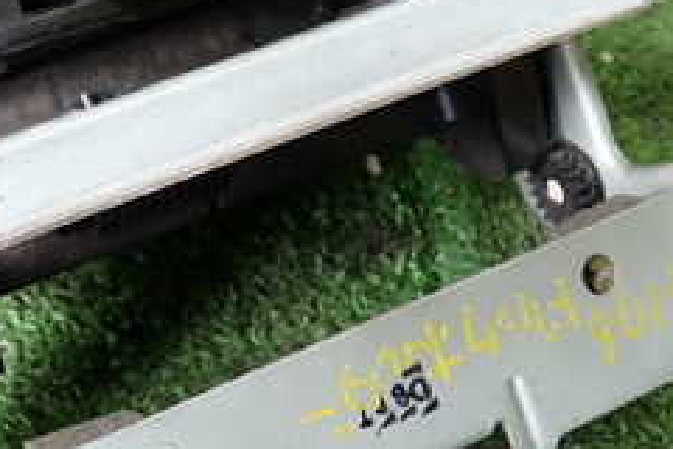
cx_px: 177
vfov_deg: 17.4
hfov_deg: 25.7
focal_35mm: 78
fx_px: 1458
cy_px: 98
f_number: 2.3
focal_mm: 5.4
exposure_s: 1/30
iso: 200
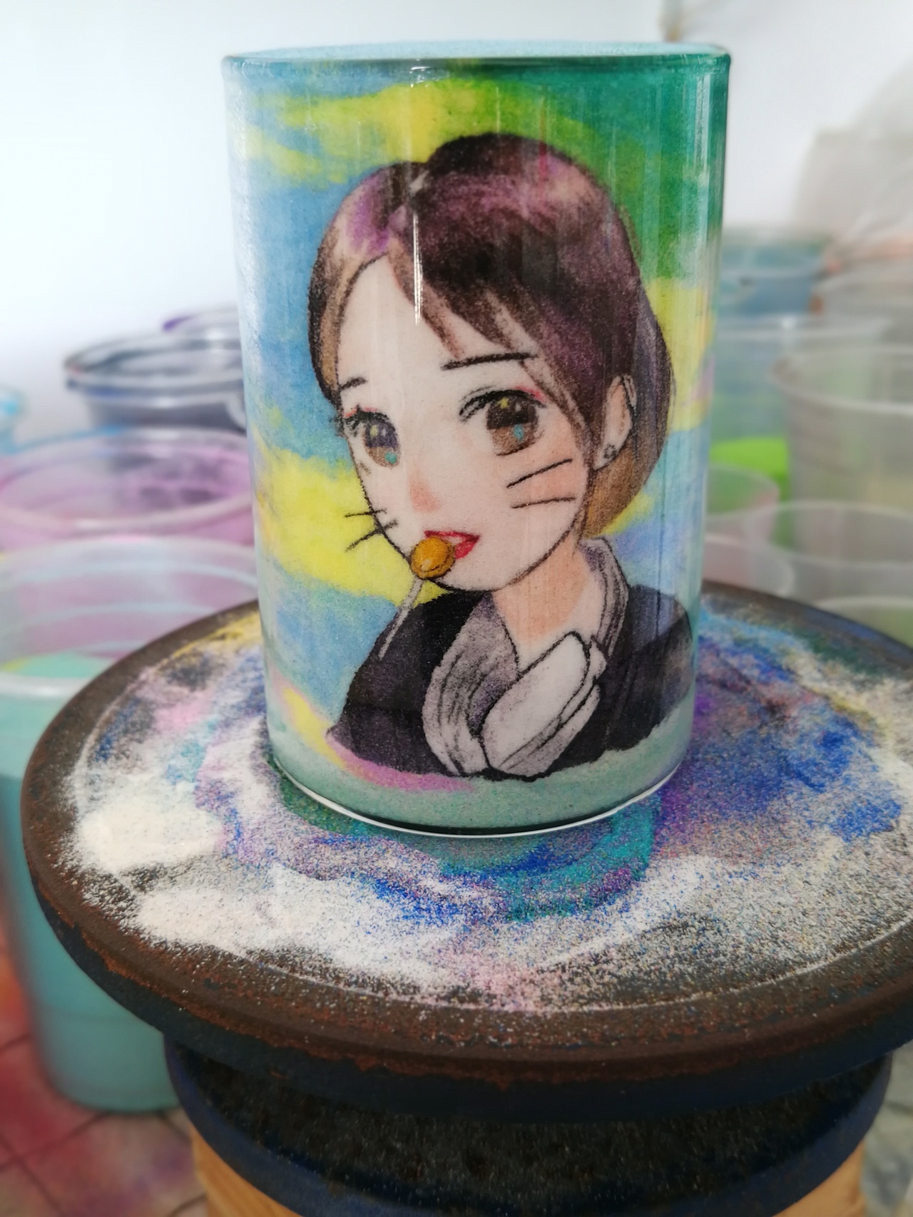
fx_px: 1337
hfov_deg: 37.7
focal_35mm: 38
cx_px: 456
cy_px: 608
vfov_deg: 49.0
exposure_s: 1/50
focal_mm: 3.95
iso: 160
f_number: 4
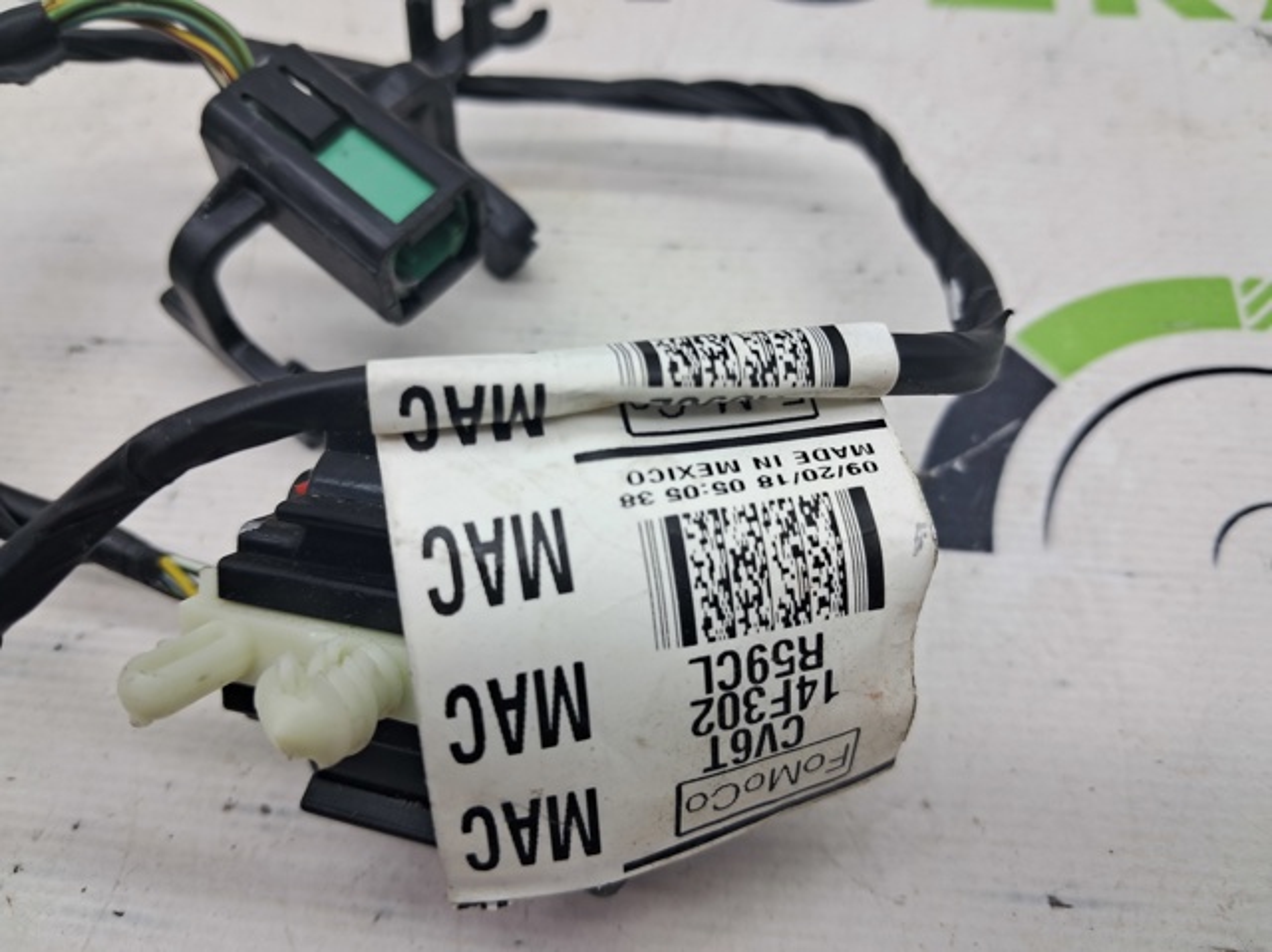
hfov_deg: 65.4
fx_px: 991
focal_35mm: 27
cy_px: 476
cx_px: 636
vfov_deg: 51.3
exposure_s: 1/100
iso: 50
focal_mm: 4
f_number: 1.8
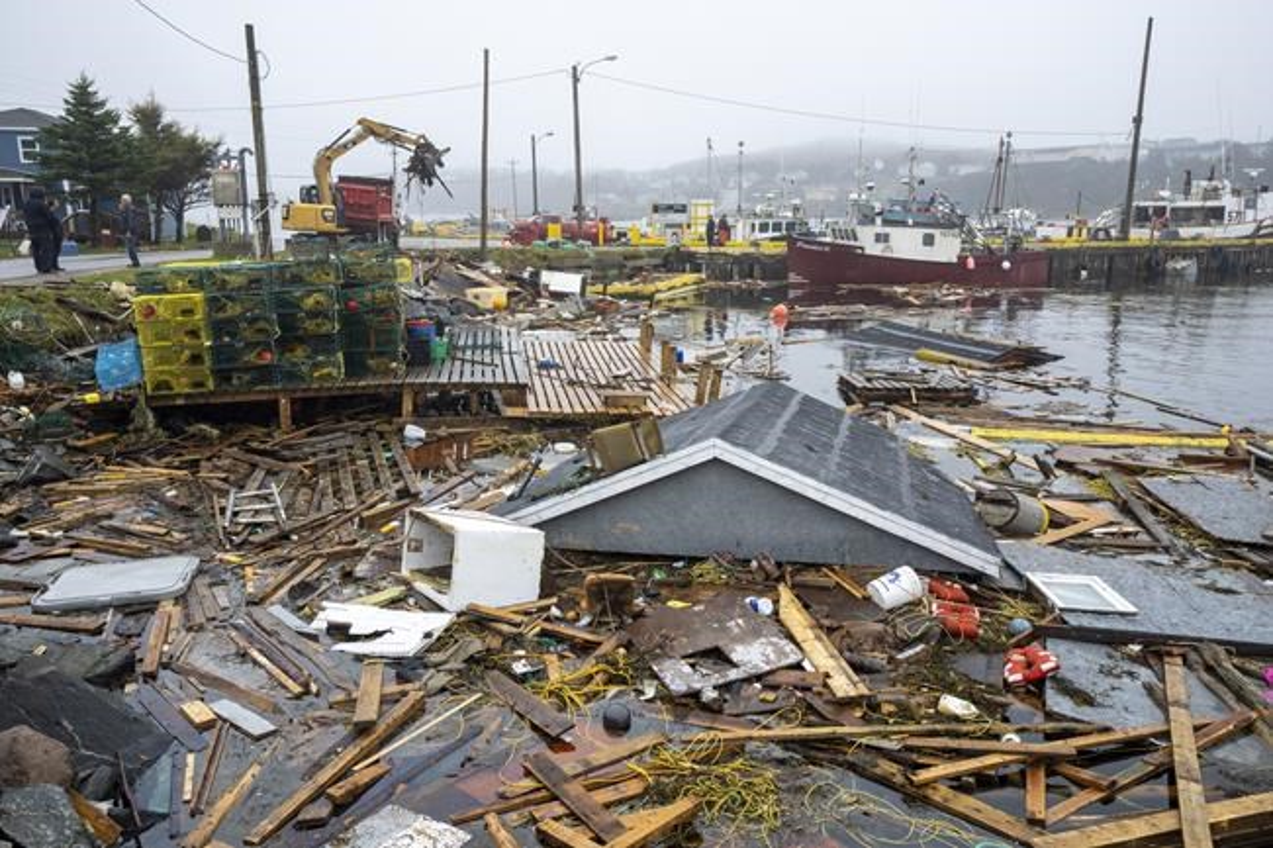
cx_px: 636
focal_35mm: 30
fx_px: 1060
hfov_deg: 61.9
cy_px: 424
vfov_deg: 43.6
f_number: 8
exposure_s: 1/250
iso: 800
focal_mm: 30
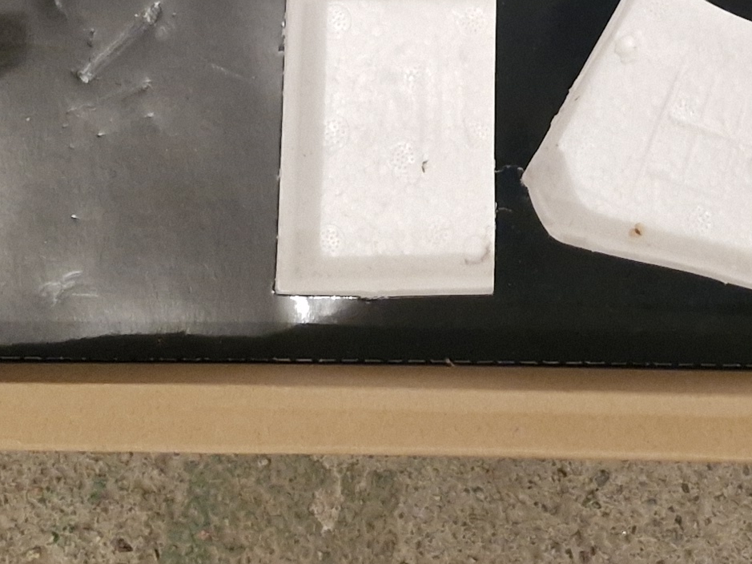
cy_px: -623
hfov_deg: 19.6
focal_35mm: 98
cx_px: 686
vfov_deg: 12.8
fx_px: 2129
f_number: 1.8
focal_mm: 5.54
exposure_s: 1/50
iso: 640
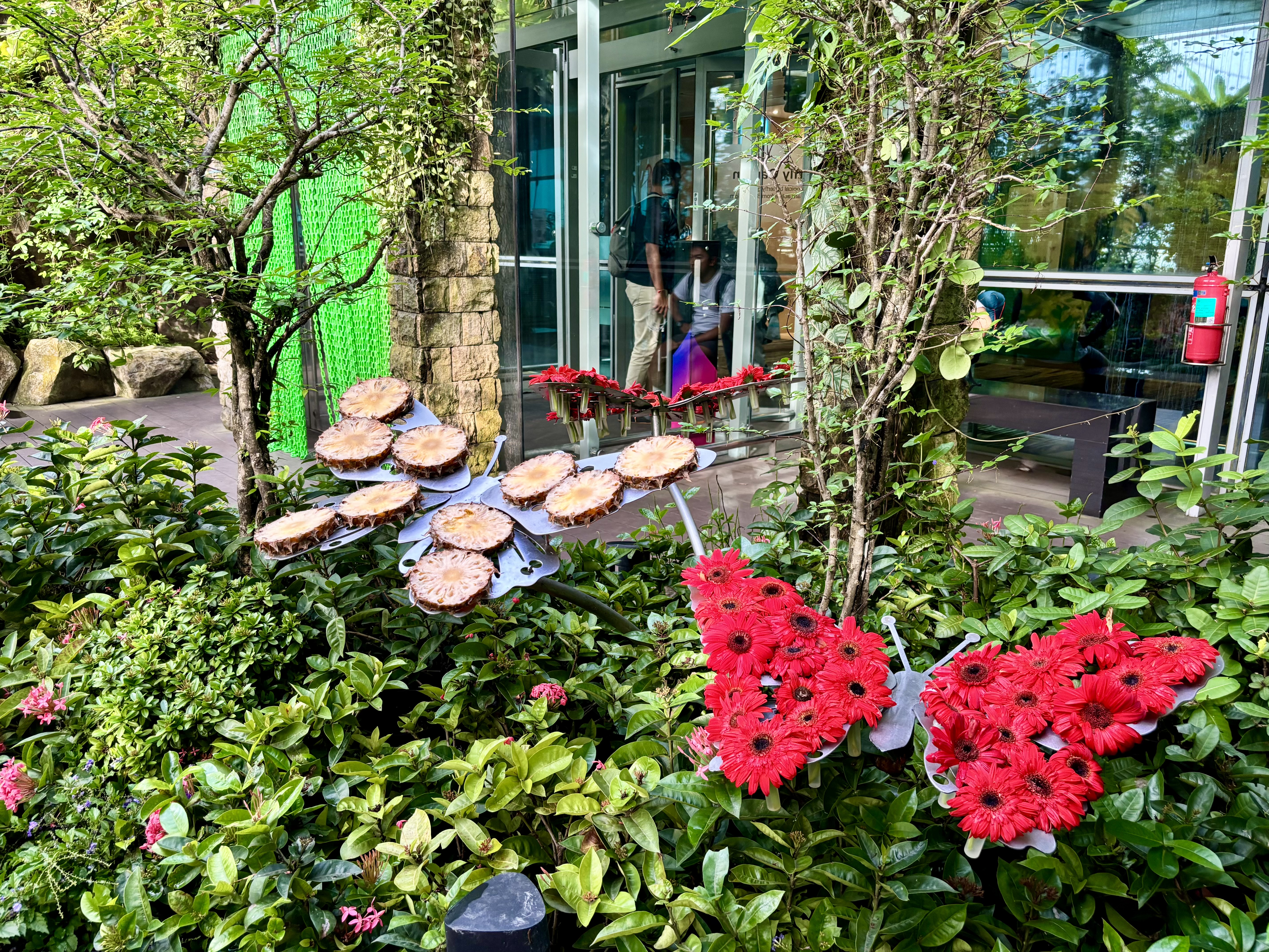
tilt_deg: -13.7
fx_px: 953
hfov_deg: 67.3
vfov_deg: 53.1
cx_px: 634
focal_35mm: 26
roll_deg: -0.8
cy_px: 476
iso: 160
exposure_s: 1/60
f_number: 1.6
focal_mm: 5.96
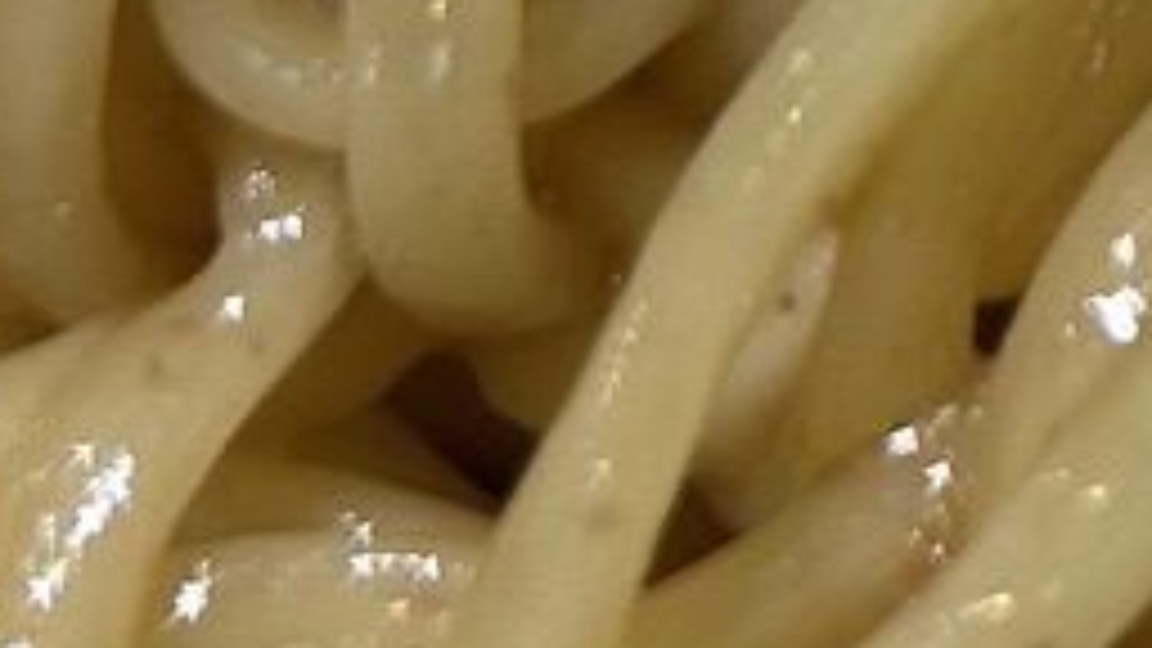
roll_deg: +3.3
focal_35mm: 221
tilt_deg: -43.4
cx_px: 1917
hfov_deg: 9.4
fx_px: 6751
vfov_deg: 5.2
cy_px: -1246
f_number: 1.5
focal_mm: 5.7
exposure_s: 1/117
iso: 32
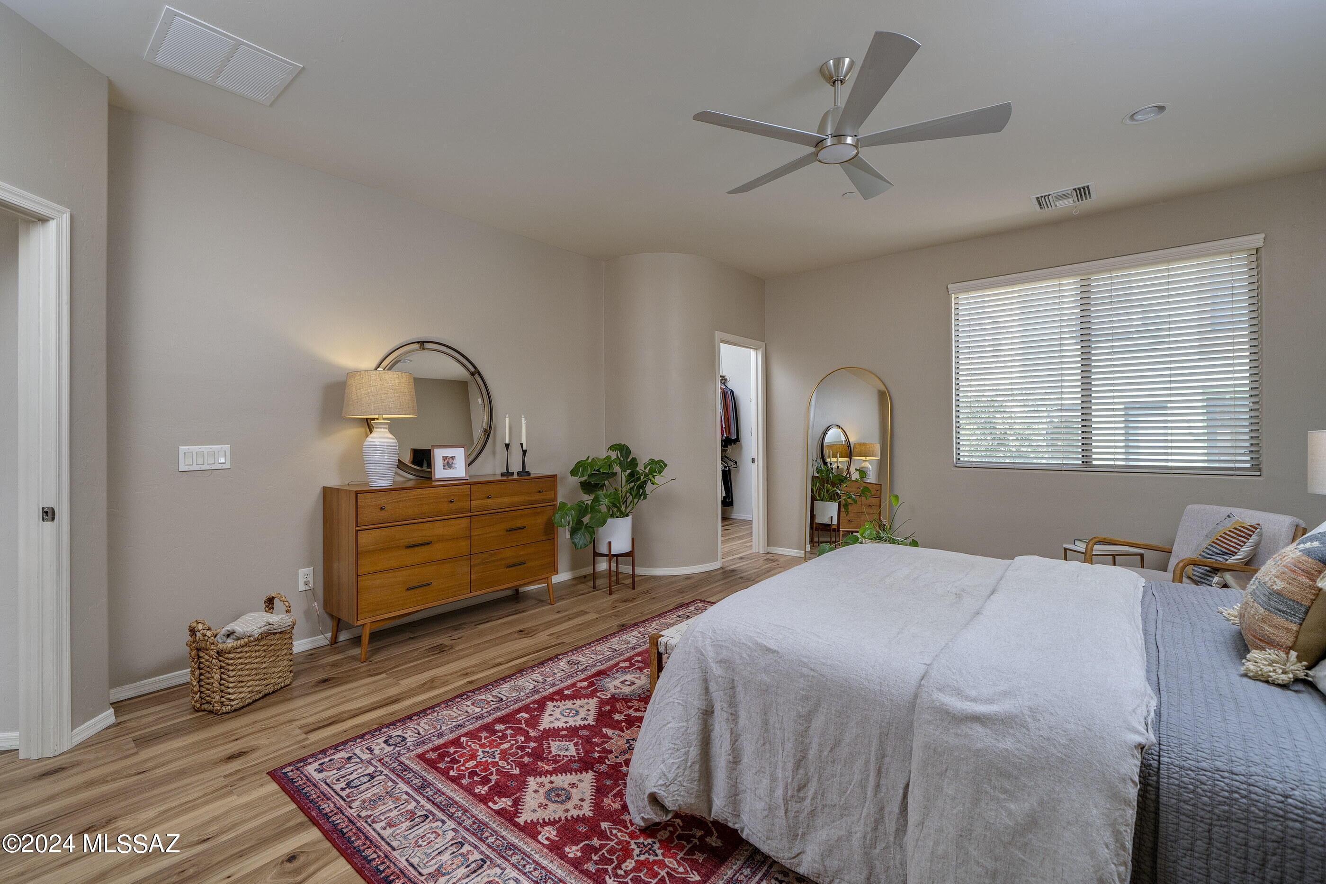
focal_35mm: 15
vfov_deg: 77.3
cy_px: 442
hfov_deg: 100.4
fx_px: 552
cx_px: 663
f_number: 7.1
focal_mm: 15
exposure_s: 1/20
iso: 200
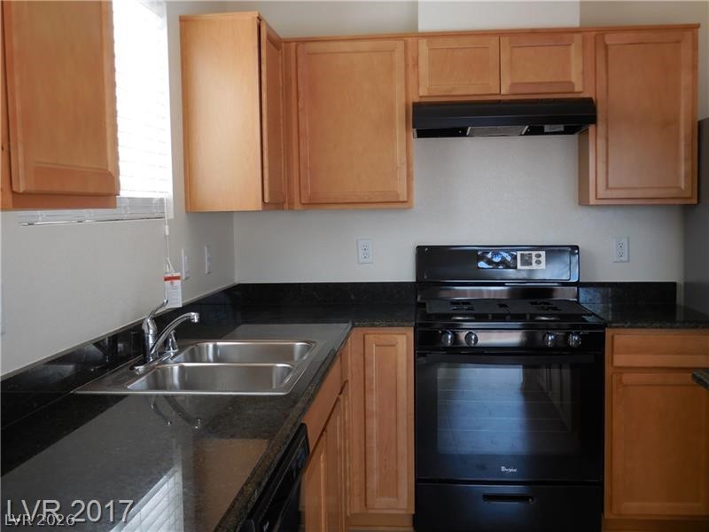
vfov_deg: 36.8
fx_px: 799
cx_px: 354
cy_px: 266
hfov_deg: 47.9
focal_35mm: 39
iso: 125
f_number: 3.9
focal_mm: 7
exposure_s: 1/30
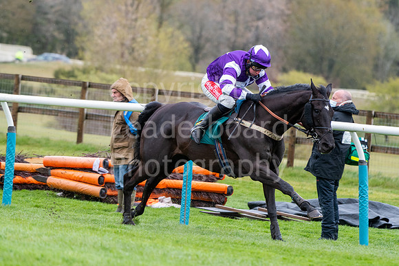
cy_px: 133
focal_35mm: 420
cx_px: 200
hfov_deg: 4.9
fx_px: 4656
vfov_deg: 3.3
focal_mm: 280
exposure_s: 1/1000
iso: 1000
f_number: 5.6
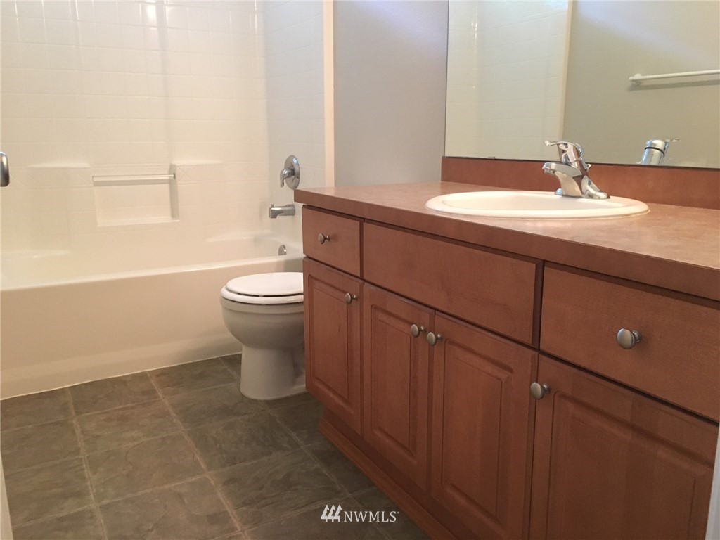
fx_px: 603
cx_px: 360
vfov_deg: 48.2
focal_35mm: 29
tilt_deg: -13.9
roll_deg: +0.2
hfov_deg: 61.7
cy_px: 270
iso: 200
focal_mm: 4.15
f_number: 2.2
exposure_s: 1/30
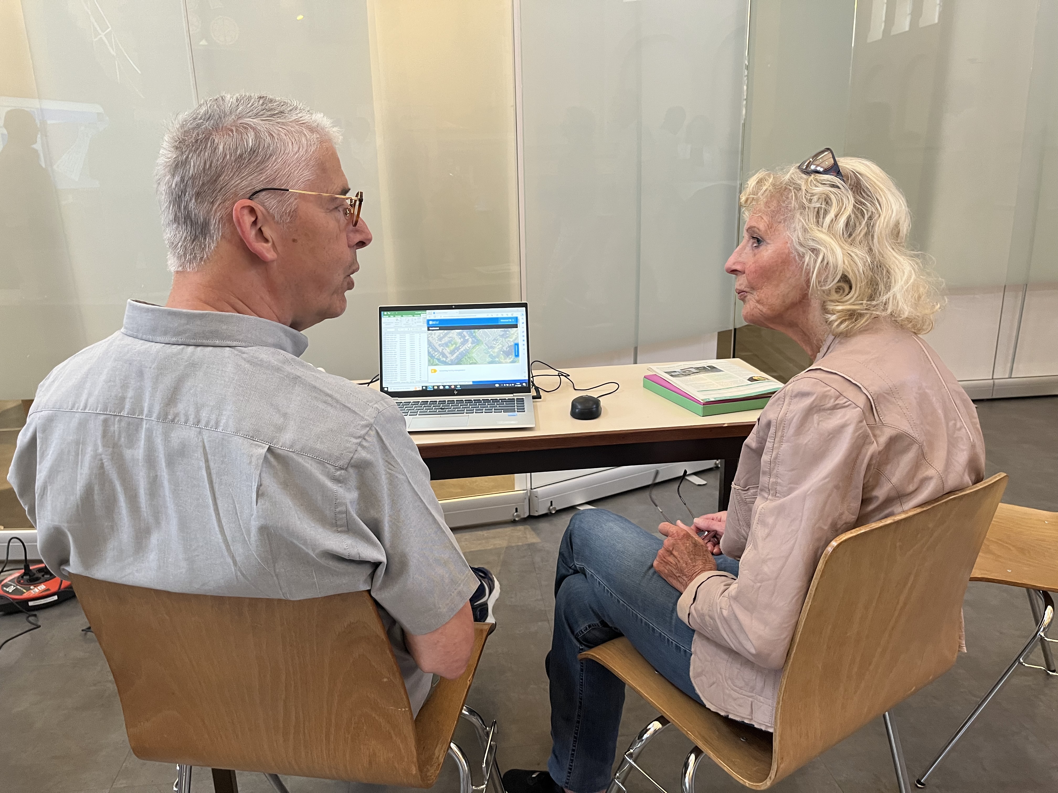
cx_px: 529
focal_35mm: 26
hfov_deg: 67.3
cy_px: 396
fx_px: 795
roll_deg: +0.4
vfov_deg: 53.1
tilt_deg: -15.8
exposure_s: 1/50
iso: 200
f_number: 1.6
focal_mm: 5.1
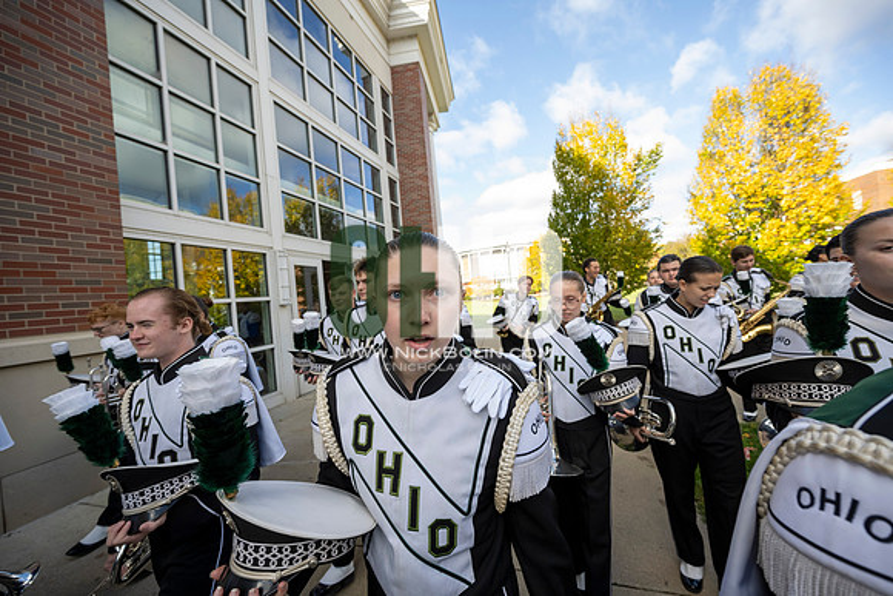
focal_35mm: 14
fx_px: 347
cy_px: 298
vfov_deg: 81.2
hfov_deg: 104.2
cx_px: 446
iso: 320
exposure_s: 1/500
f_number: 4.5
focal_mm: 14
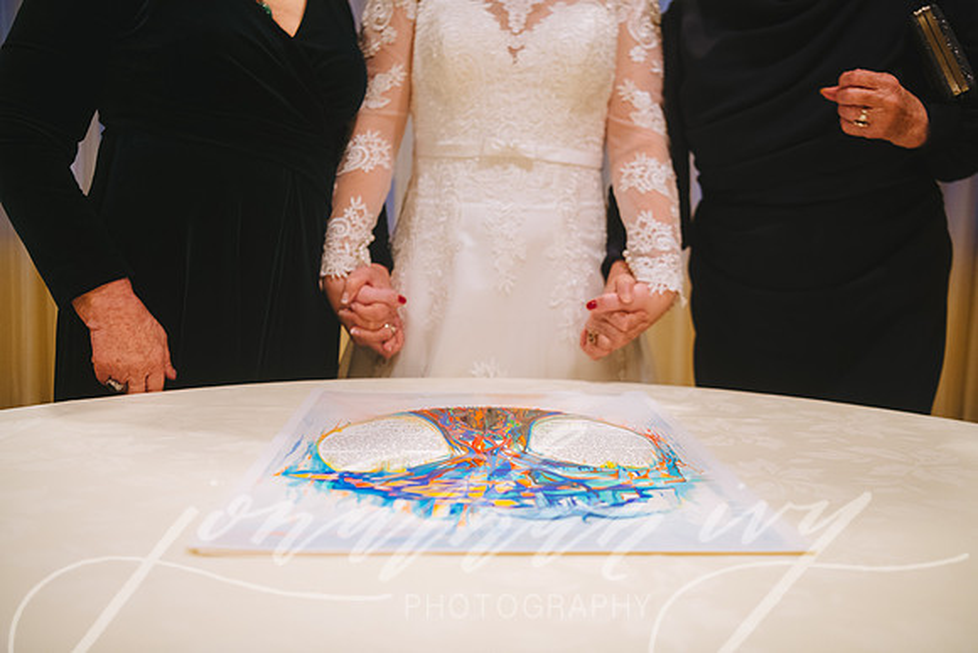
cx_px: 489
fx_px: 924
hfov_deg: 55.8
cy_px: 326
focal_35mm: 34
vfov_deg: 38.9
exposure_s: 1/125
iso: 1250
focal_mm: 34
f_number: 2.8
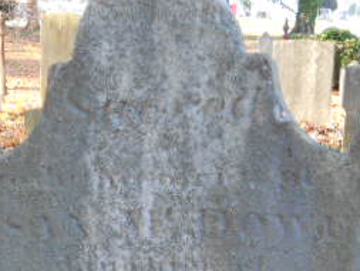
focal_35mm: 81
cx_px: 181
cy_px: 317
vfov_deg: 17.5
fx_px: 843
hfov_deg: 24.1
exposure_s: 1/30
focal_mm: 5.8
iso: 80
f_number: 3.6
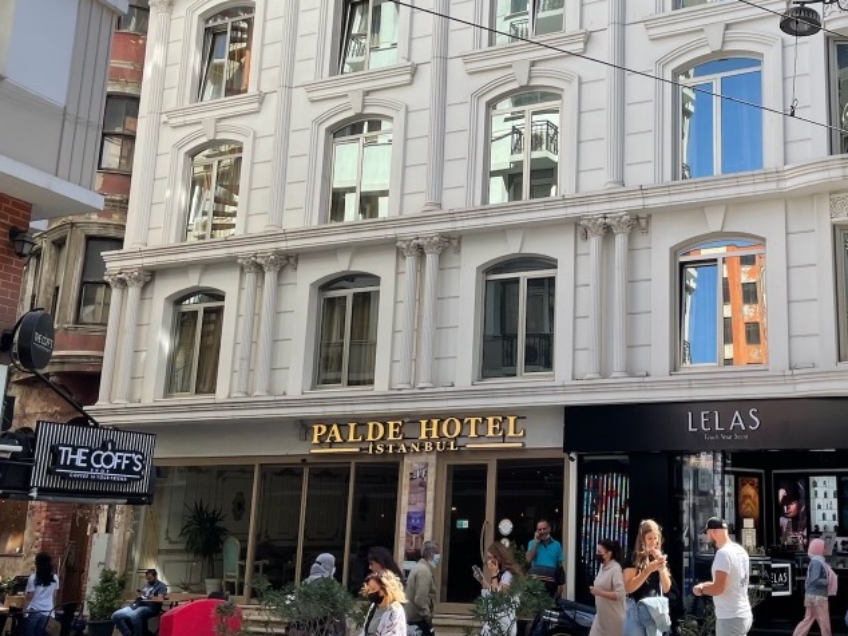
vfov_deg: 34.3
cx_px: 609
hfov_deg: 43.7
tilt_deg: +13.3
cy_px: 307
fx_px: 1028
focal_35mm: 42
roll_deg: -1.2
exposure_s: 1/979
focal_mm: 4.2
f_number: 1.6
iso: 32
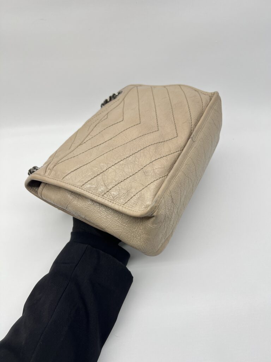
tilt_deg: -45.5
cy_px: 181
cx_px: 136
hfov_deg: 53.1
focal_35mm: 26
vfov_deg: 67.3
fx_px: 271
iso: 32
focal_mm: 5.7
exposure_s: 1/104
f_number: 1.5
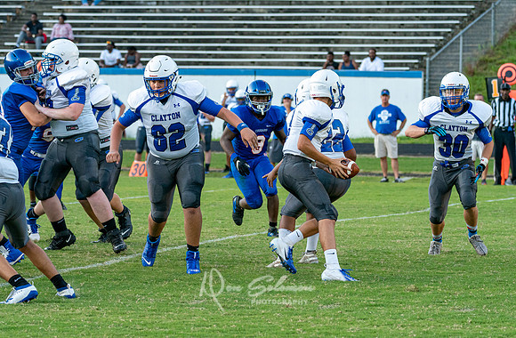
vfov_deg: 7.0
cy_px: 167
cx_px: 247
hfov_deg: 10.7
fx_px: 2757
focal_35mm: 193
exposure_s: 1/1000
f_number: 5.6
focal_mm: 148
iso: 2000
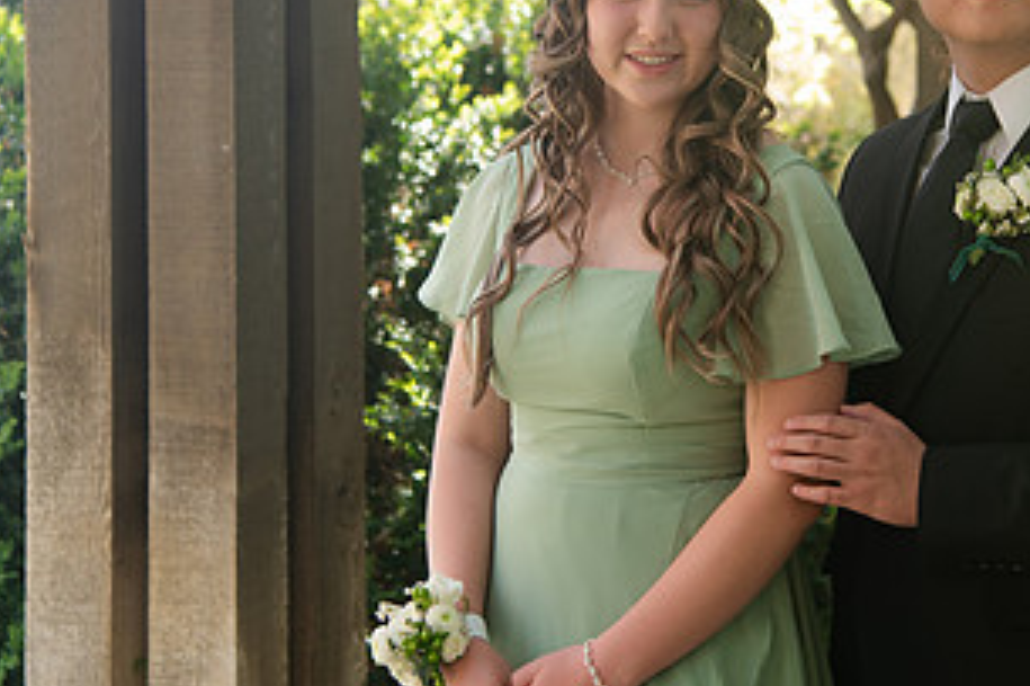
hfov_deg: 17.3
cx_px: 726
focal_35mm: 118
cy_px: 105
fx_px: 3374
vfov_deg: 11.5
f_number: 4
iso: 250
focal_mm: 58
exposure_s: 1/125
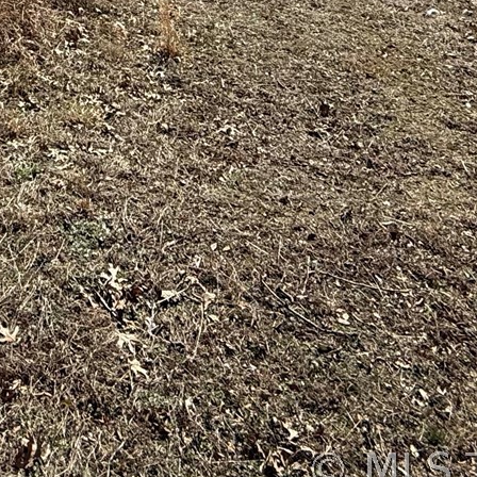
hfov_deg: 29.5
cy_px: -262
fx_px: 826
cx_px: -26
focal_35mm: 53
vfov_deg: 24.2
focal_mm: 2.22
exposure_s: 1/2237
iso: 50
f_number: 2.2
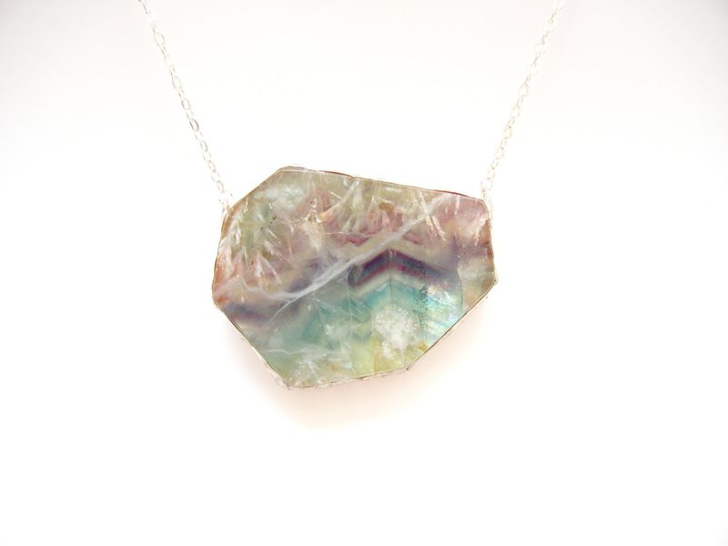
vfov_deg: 46.8
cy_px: 273
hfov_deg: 60.0
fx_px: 631
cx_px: 364
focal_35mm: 30
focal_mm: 5.4
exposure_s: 1/30
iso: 203
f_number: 3.5
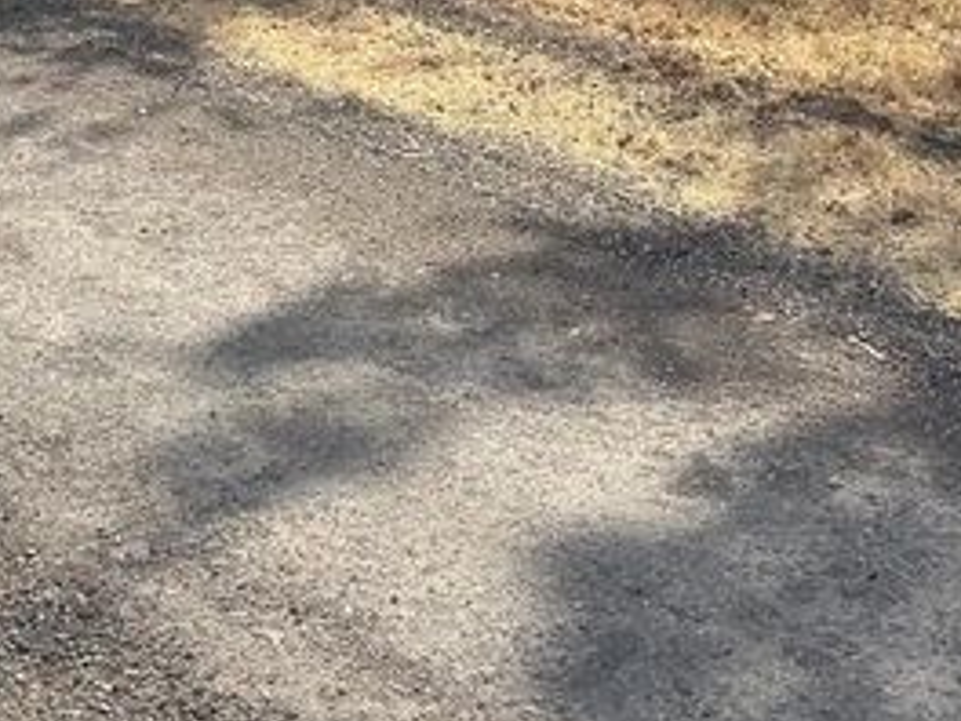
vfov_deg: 14.6
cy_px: -411
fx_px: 2582
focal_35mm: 93
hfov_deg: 21.0
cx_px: 306
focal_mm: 6.76
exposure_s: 1/4405
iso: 100
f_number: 1.78
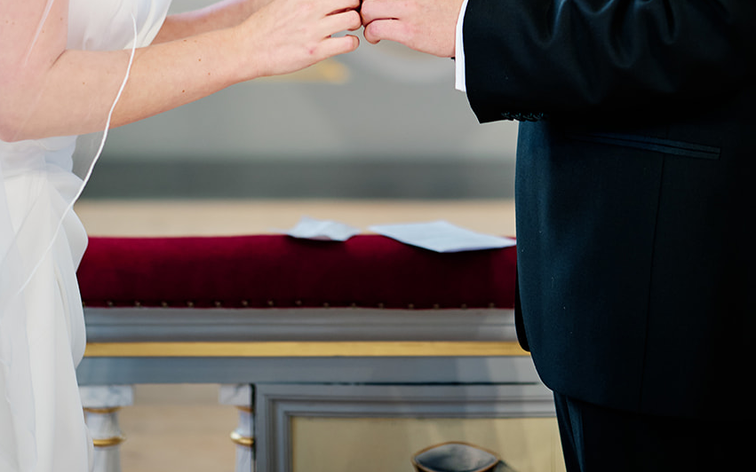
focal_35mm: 161
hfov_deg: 13.0
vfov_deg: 8.0
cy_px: -187
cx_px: 399
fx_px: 3317
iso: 160
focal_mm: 56
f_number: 1.2
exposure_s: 1/100
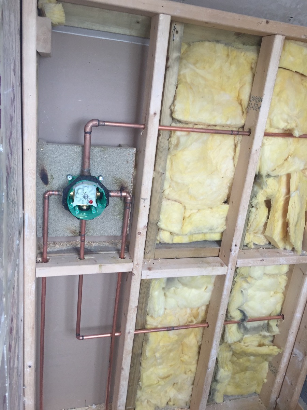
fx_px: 343
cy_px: 205
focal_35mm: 29
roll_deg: -6.6
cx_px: 154
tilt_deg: -18.3
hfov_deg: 48.2
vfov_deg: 61.7
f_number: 2.2
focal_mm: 4.15
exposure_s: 1/50
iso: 40
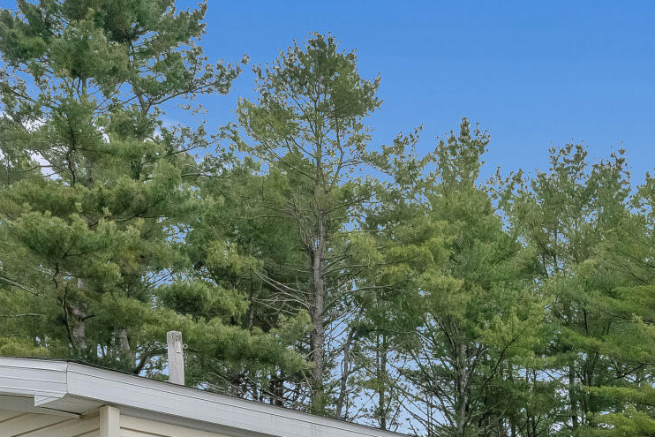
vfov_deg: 13.9
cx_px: 466
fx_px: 1620
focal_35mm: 89
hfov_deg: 22.7
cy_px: 747
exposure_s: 1/750
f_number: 8
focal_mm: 22
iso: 800
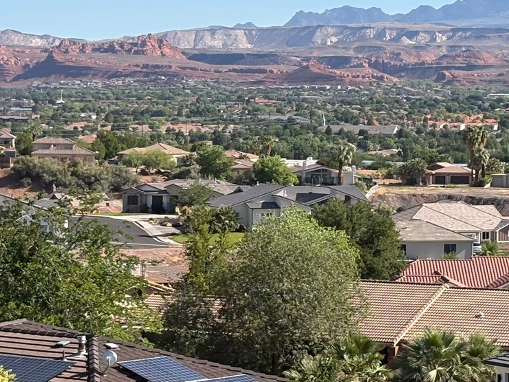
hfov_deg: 13.7
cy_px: 230
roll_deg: -0.5
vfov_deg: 10.3
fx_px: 2117
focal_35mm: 144
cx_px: 305
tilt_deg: -2.9
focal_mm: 5.96
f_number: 1.6
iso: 32
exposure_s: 1/2747
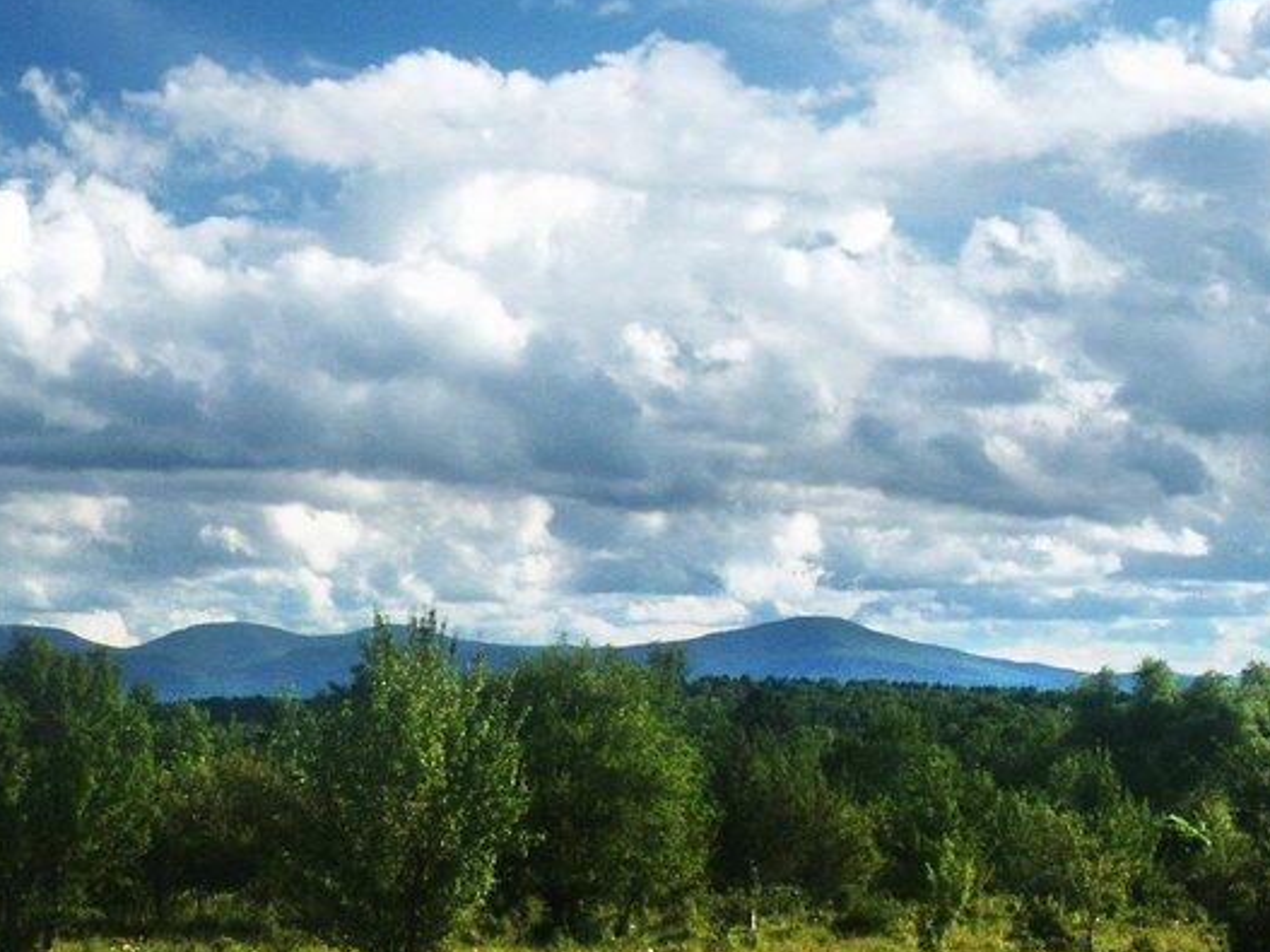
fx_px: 3778
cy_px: 513
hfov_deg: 19.0
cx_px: 340
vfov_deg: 14.4
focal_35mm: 103
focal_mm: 10.95
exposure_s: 1/90
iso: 64
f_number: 8
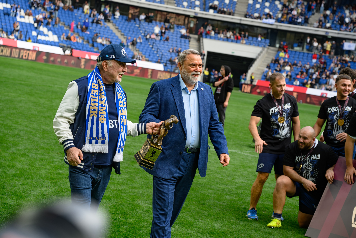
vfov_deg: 15.5
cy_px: 119
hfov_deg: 23.1
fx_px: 870
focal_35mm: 88
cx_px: 178
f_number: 5.6
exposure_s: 1/640
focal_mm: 88
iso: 500
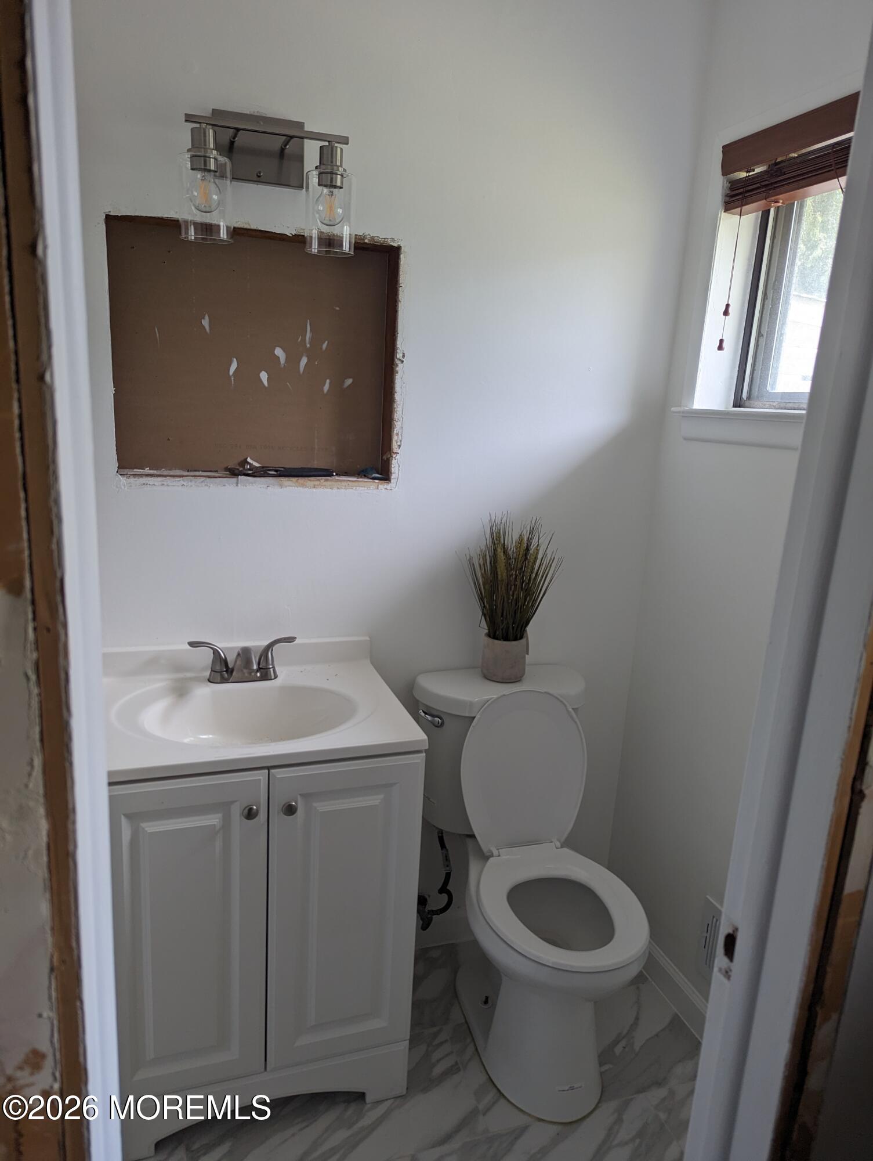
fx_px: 805
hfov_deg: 56.9
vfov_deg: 71.5
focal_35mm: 24
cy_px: 580
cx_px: 436
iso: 96
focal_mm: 6.81
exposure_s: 1/79.9
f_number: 1.85
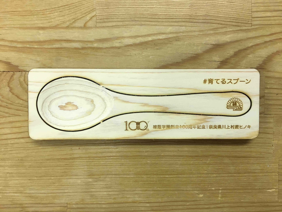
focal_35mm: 29
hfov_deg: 61.7
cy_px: 106
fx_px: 236
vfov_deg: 48.2
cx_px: 141
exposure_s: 1/30
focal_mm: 4.15
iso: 80
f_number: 2.2
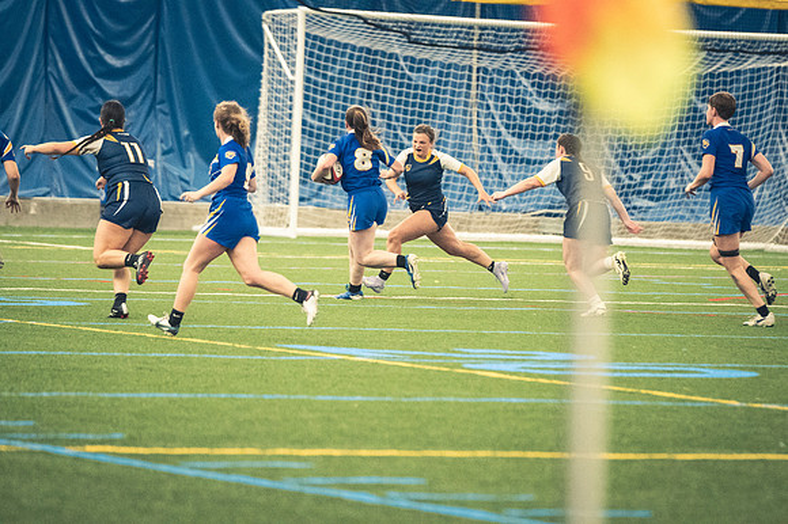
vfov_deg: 4.6
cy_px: 262
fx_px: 6563
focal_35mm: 300
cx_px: 394
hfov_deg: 6.9
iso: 12800
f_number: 2.8
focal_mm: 200
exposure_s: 1/500
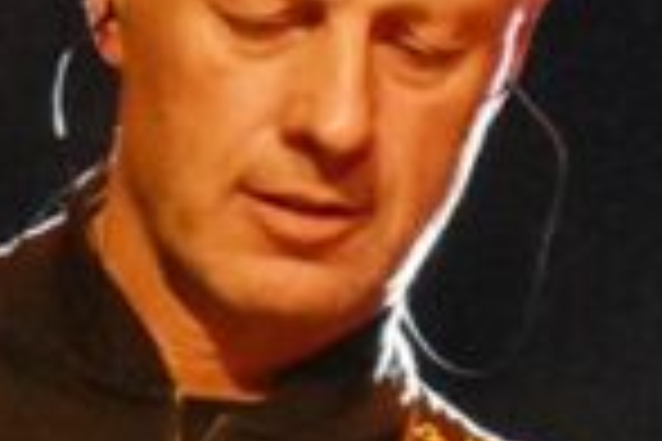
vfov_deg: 1.9
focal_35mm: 722
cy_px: 565
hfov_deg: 2.9
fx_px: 13276
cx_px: 234
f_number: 5.6
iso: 6400
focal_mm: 92
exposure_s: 1/80
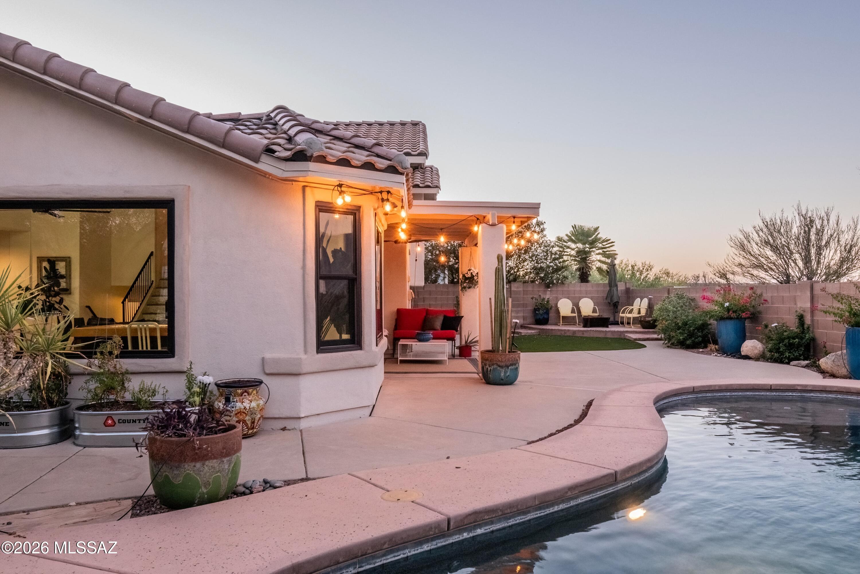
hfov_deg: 67.4
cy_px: 287
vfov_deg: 47.9
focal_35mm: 27
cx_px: 430
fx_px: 645
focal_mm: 18
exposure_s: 1/20
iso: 1600
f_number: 13
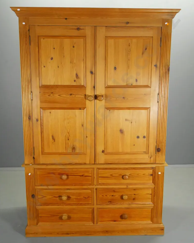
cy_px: 121
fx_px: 301
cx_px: 97
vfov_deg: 43.8
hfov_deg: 35.7
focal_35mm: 42
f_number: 5.6
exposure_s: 1/60
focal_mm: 20
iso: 1250
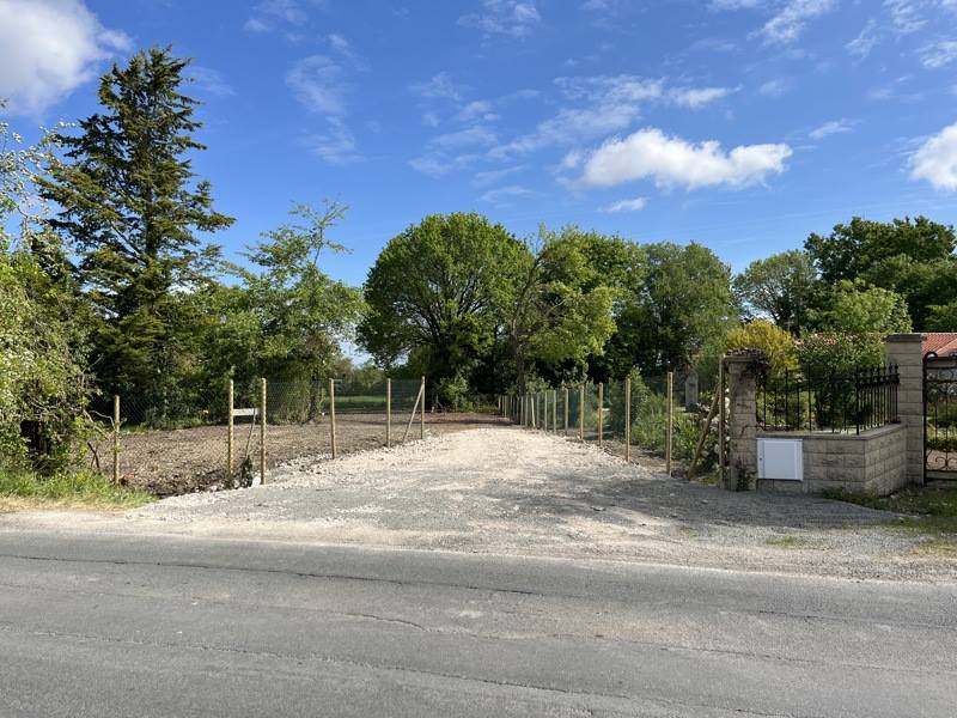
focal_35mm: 26
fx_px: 719
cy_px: 359
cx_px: 478
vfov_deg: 53.1
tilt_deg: +0.3
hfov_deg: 67.3
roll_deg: +0.3
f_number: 1.6
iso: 50
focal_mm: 5.1
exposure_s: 1/3521
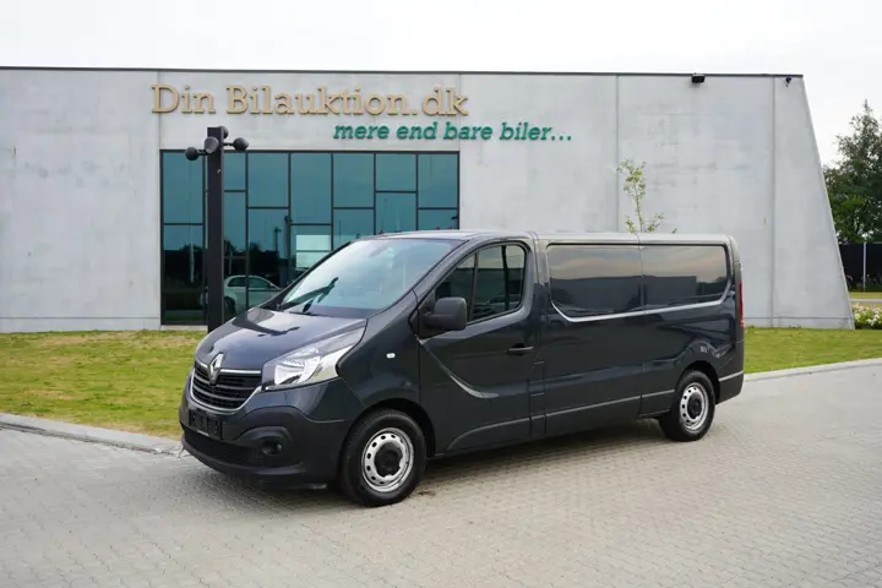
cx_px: 441
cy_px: 294
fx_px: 833
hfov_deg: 55.8
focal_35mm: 34
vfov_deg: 38.9
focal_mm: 34
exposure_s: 1/100
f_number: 5.6
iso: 100
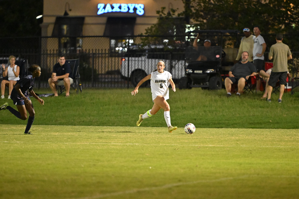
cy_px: 100
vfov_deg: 4.6
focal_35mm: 300
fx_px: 2491
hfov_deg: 6.9
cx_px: 150
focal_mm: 200
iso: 6400
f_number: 2.8
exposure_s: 1/1000
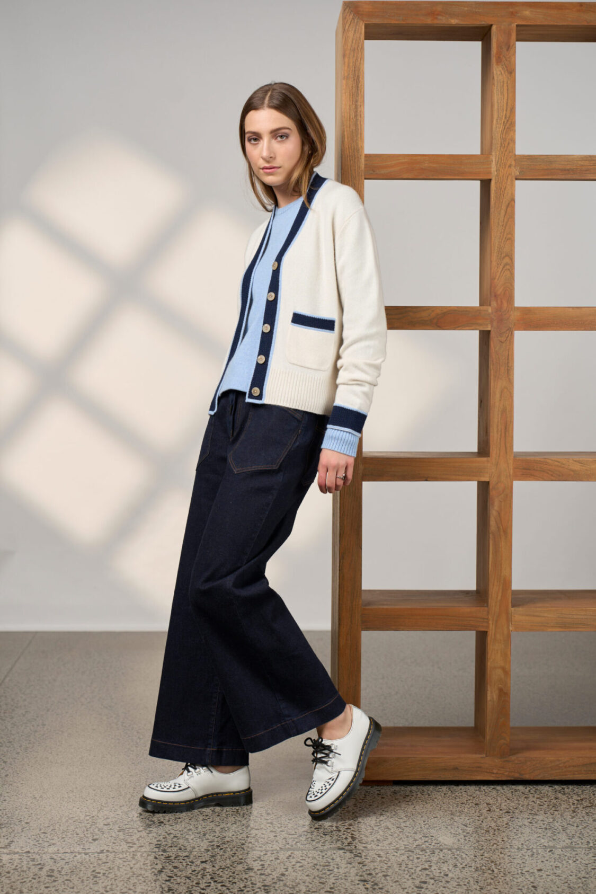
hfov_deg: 22.6
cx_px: 298
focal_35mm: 60
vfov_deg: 33.4
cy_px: 447
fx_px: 1490
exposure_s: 1/125
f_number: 4
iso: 200
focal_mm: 60
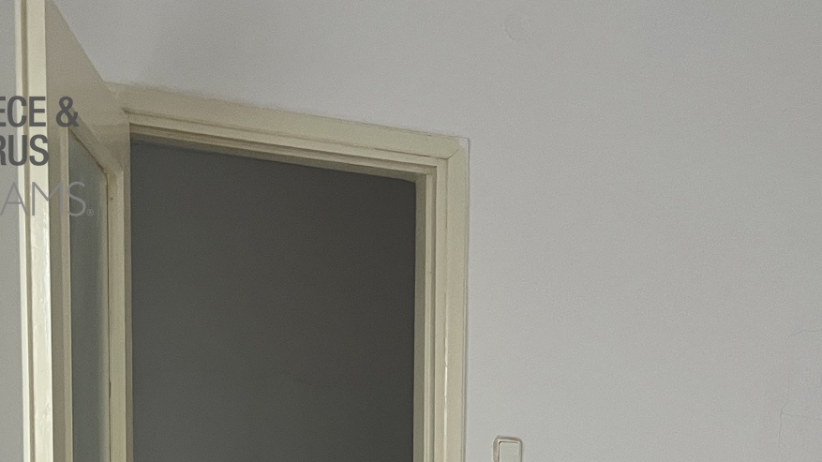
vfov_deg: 17.9
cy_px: 632
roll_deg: -0.8
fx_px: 1351
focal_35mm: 62
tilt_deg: -5.8
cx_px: 552
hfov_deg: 33.5
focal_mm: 5.1
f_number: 1.6
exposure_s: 1/71
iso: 125
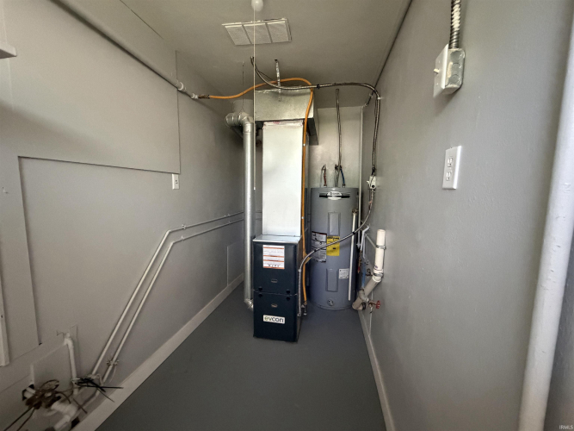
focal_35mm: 14
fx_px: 232
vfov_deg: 85.7
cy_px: 216
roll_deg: -0.4
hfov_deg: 102.1
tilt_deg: -5.7
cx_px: 287
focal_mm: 2.22
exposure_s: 1/60
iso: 1250
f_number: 2.2
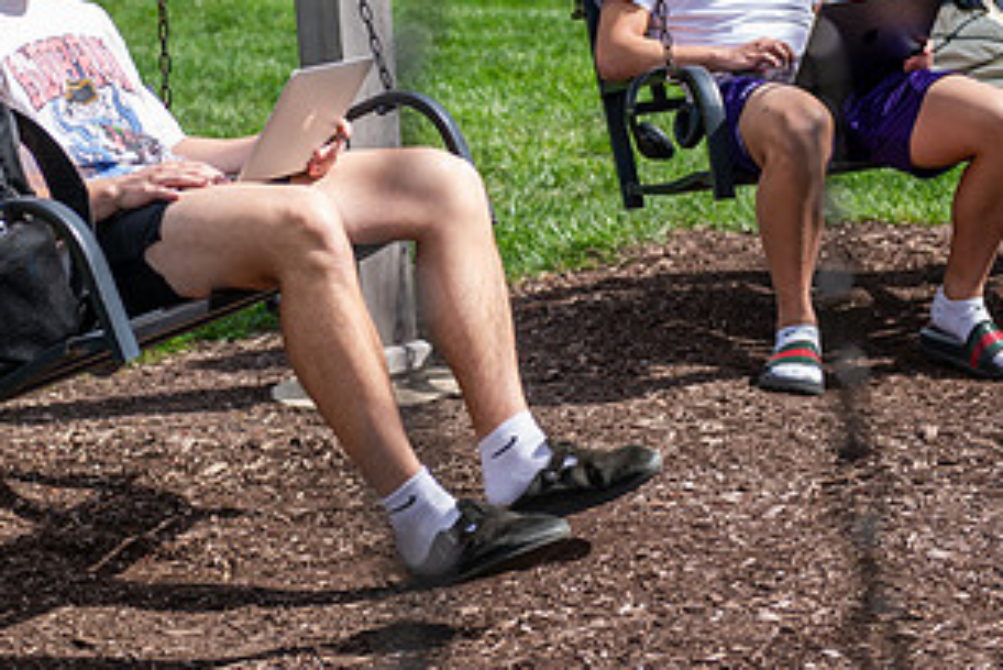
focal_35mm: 105
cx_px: 330
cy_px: 45
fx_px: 2927
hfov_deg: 19.4
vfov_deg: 12.9
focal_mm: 55
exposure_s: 1/800
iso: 100
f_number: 3.2
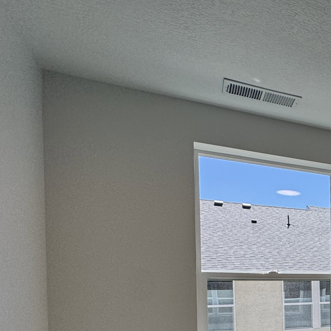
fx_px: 411
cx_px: 500
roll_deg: +0.5
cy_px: 296
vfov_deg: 40.6
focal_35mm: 38
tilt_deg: -0.8
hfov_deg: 28.2
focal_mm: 2.22
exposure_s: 1/591
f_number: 2.2
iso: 40
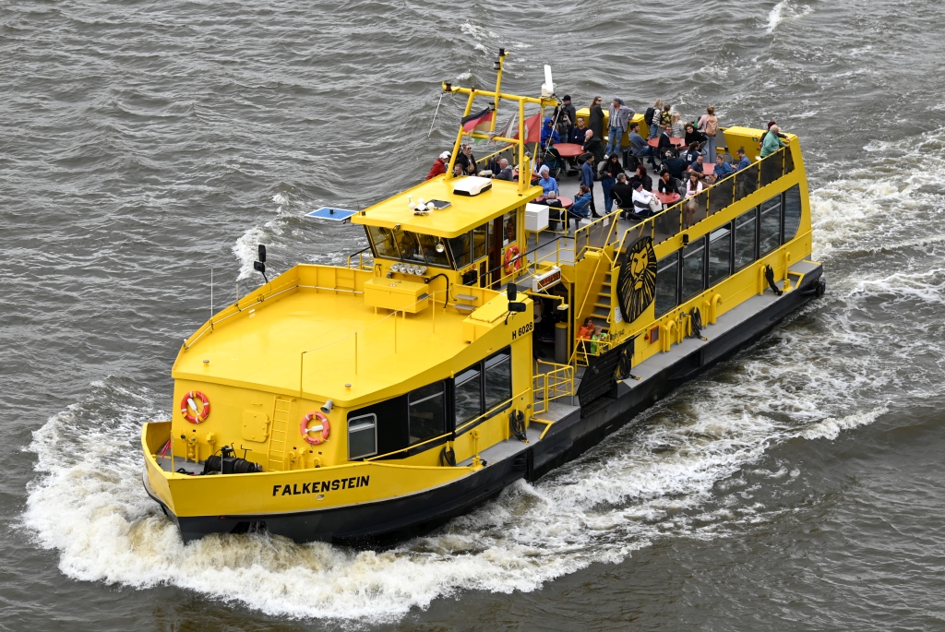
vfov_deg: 11.4
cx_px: 472
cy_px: 316
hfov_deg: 17.0
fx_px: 3153
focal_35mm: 120
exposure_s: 1/320
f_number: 4.8
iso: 100
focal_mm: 120
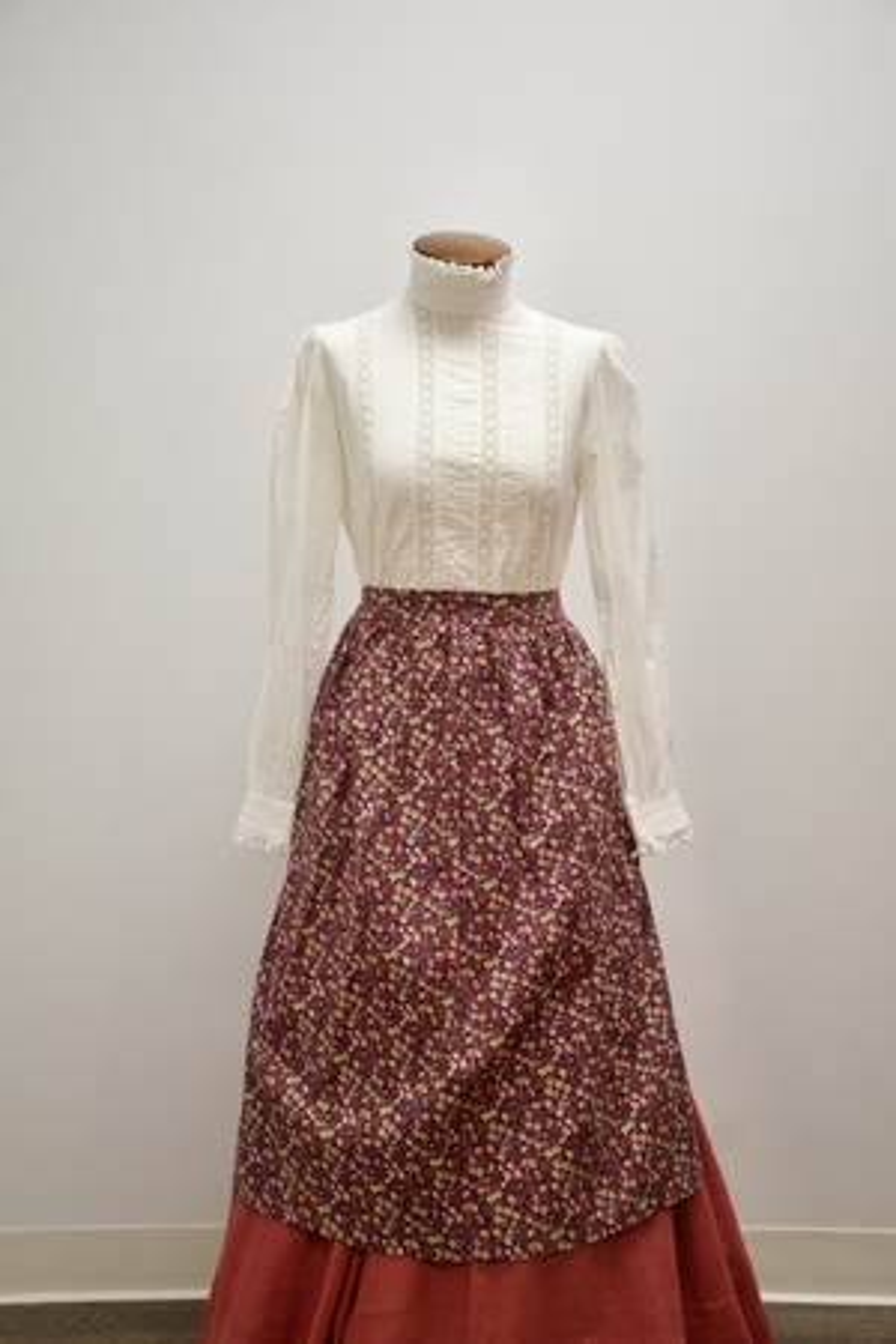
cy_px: 672
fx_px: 1792
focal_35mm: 48
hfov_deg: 28.1
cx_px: 448
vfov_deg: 41.1
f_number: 4
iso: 1600
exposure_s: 1/160
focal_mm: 32
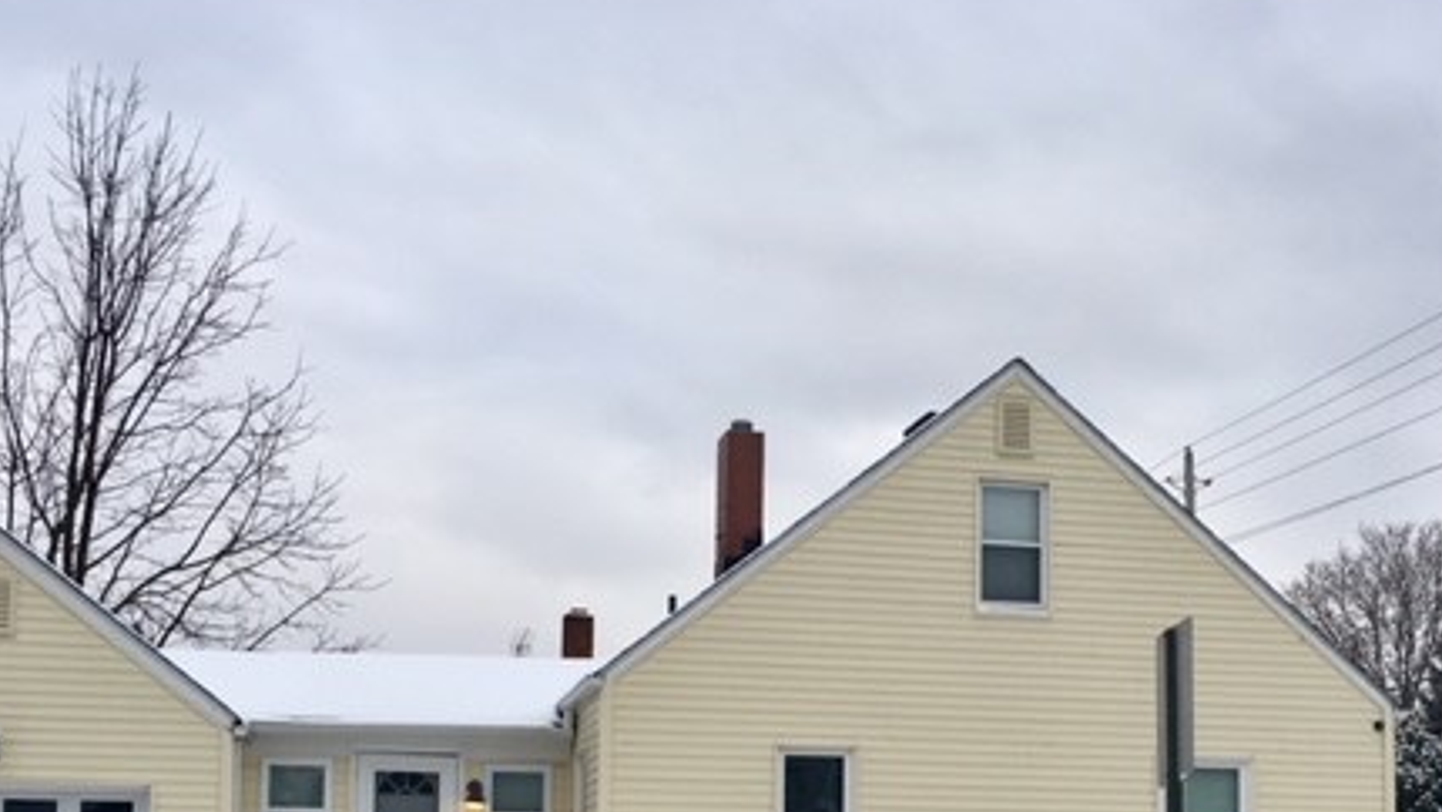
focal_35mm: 47
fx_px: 1797
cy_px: 755
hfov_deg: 43.7
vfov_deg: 24.6
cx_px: 741
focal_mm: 4.15
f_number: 2.2
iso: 25
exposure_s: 1/196
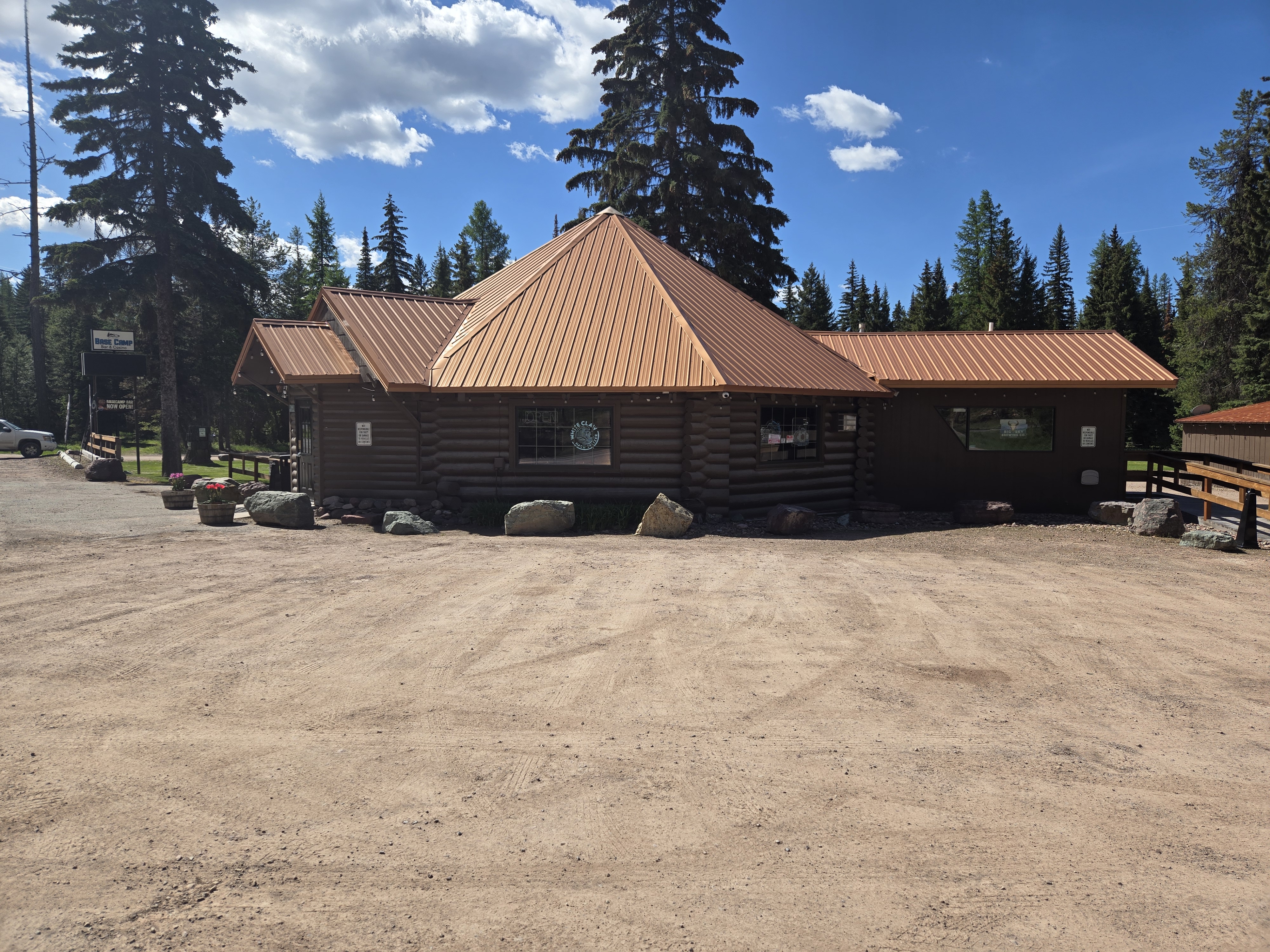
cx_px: 635
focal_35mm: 23
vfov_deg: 58.9
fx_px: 844
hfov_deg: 73.9
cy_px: 476
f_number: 1.8
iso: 25
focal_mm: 5.4
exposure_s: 1/2314
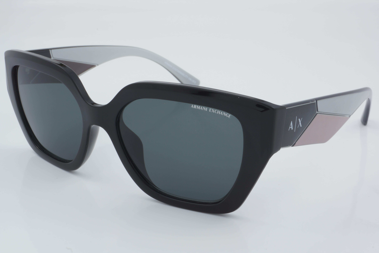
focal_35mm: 60
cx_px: 190
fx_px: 632
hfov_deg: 33.4
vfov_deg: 22.6
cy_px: 126
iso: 100
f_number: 32
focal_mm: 40
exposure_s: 1/4
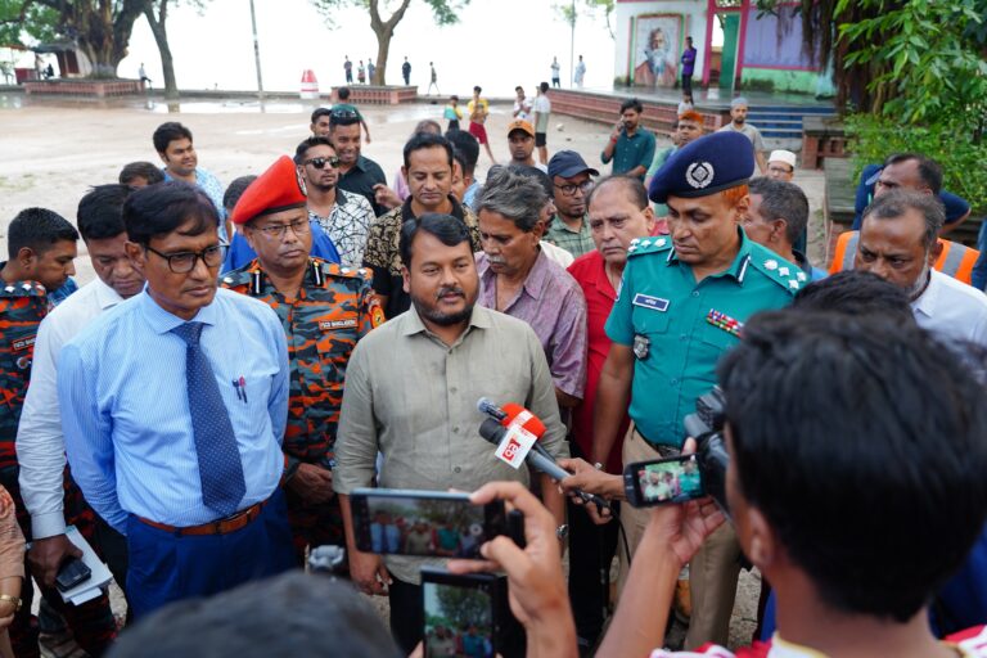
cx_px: 494
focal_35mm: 29
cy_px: 329
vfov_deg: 45.0
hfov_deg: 63.7
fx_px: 795
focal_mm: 29
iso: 500
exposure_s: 1/125
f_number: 4
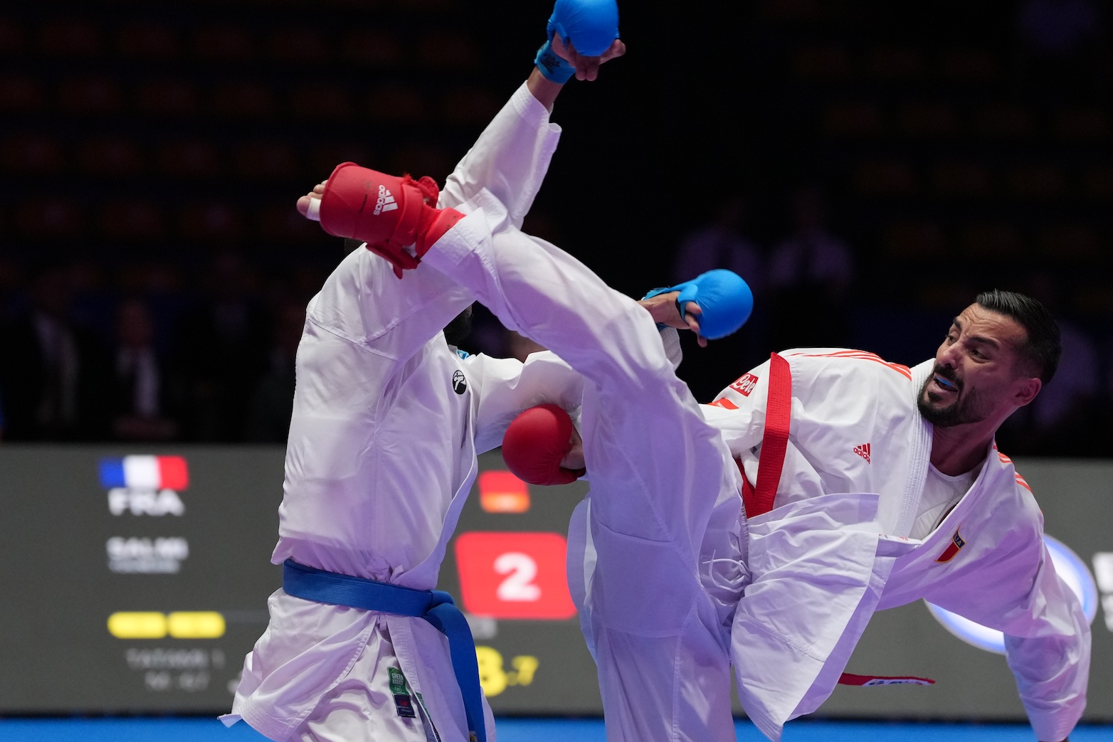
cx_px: 552
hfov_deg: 9.3
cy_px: 368
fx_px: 6833
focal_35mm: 221
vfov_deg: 6.2
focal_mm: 144
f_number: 2.8
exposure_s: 1/1000
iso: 3200
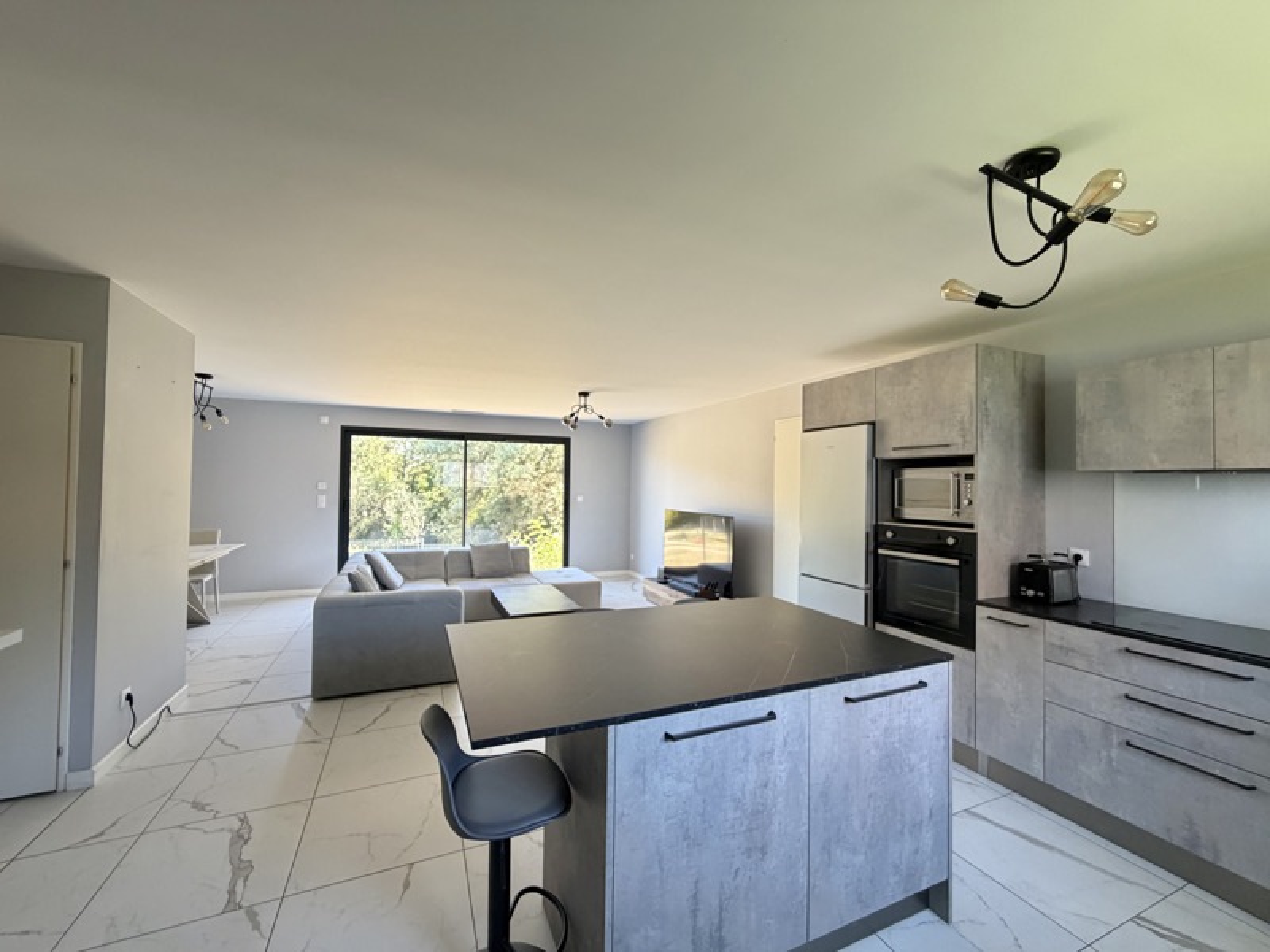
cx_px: 635
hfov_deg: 102.1
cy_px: 476
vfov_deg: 85.7
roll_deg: -0.3
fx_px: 514
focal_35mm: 14
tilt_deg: +1.5
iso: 320
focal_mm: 2.22
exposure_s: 1/79
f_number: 2.2
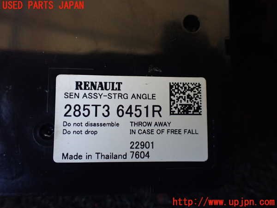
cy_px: 104
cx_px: 138
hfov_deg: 60.0
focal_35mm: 30
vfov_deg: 46.8
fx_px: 240
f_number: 2.3
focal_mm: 5.4
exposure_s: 1/125
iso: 640
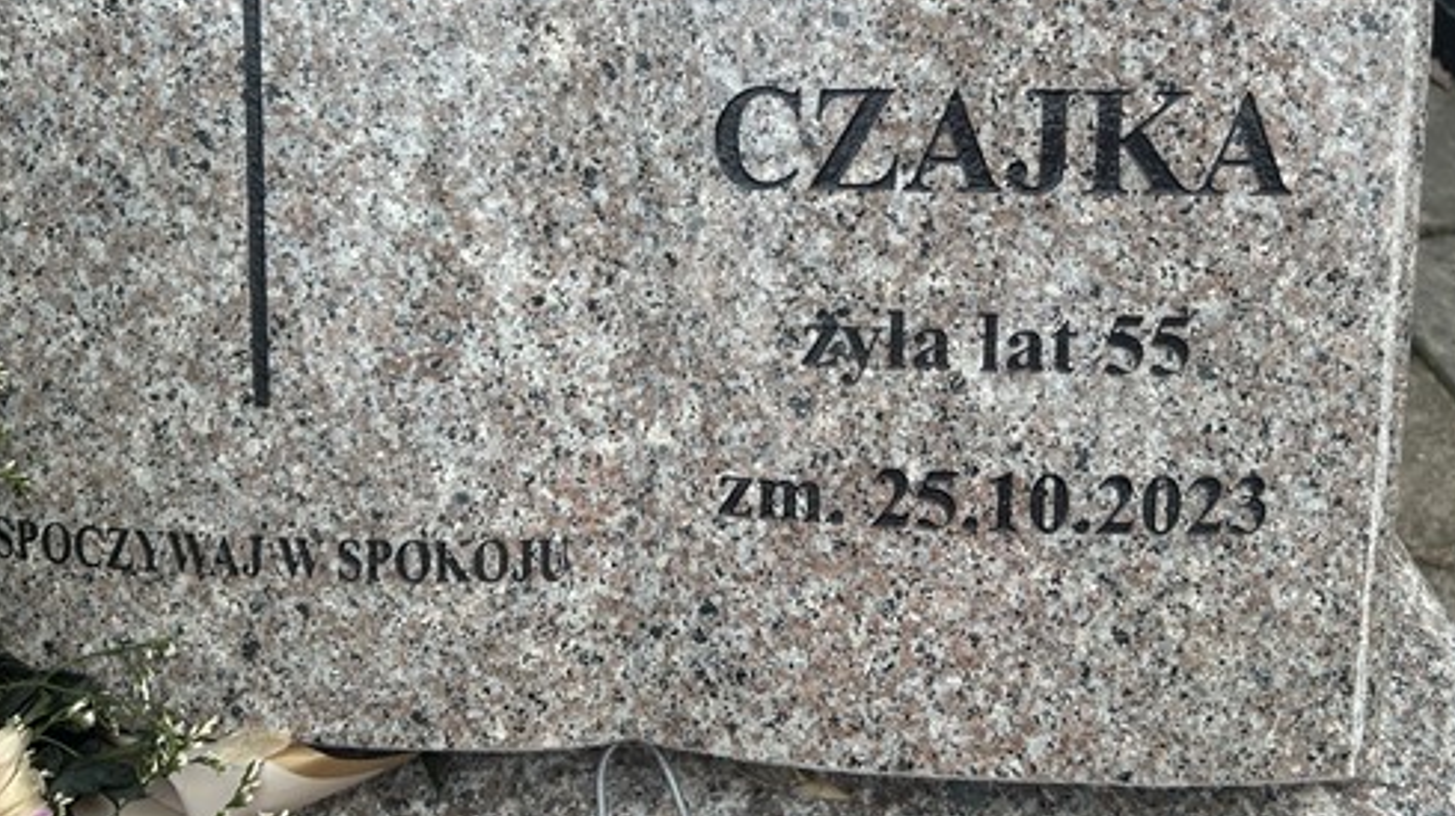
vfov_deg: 33.0
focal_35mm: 35
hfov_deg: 56.7
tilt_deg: -39.5
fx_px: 1350
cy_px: 202
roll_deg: +2.5
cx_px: 735
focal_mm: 5.7
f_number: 1.5
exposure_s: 1/294
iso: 50
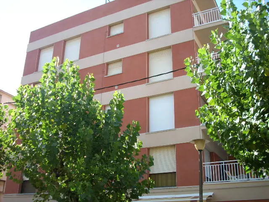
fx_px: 288
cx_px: 134
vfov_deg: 38.7
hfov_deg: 50.1
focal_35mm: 37
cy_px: 101
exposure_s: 1/261
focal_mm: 6.2
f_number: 2.8
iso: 64
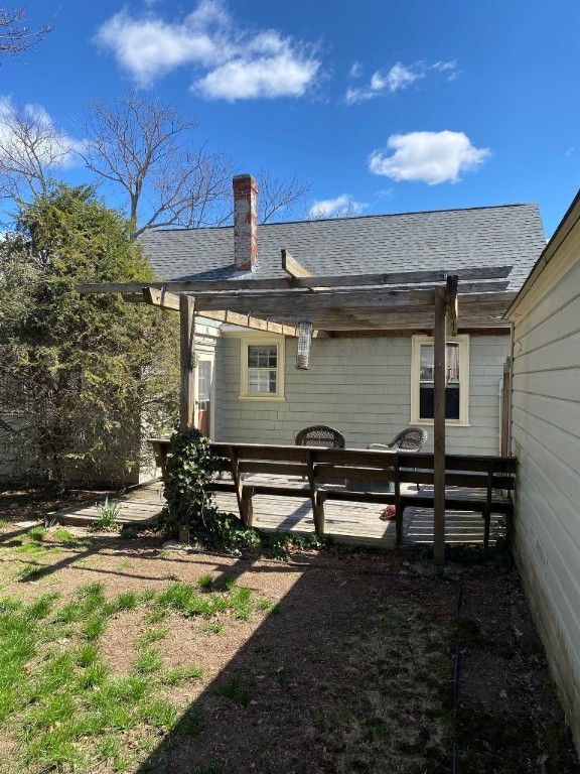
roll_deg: -0.3
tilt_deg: -0.1
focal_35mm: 26
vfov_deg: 67.3
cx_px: 290
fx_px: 581
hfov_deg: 53.1
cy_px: 387
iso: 32
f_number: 1.8
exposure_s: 1/1464
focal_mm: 4.25
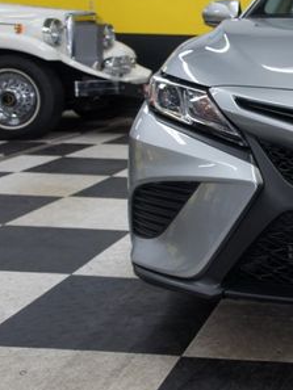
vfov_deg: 32.6
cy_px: 154
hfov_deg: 21.5
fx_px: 666
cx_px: 419
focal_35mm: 59
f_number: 4
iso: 200
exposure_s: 1/30
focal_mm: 19
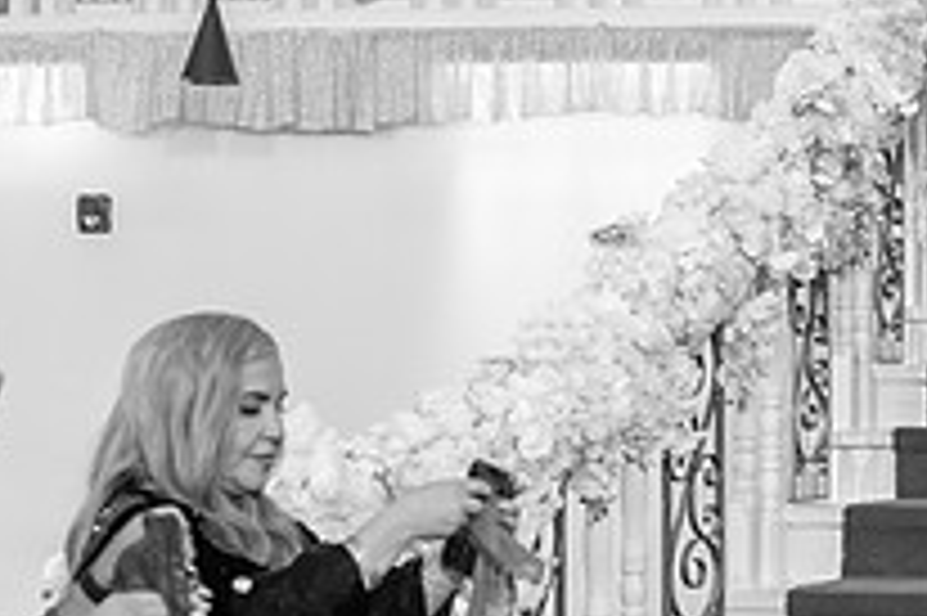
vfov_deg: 17.2
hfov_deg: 23.1
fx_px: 2033
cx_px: 1174
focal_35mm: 79
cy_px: 326
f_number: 2.8
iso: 800
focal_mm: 28
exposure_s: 1/160
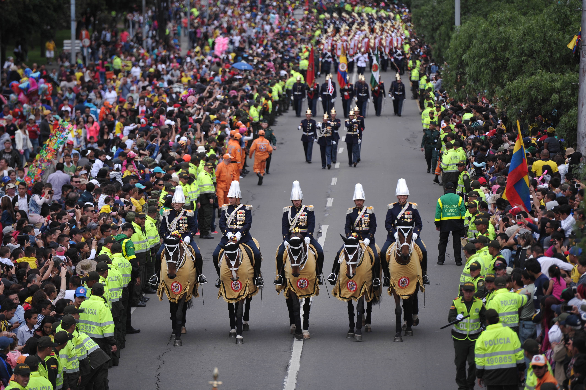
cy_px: 195
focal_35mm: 200
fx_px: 3253
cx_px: 293
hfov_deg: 10.3
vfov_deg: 6.9
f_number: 3.2
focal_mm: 200
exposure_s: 1/2500
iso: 250
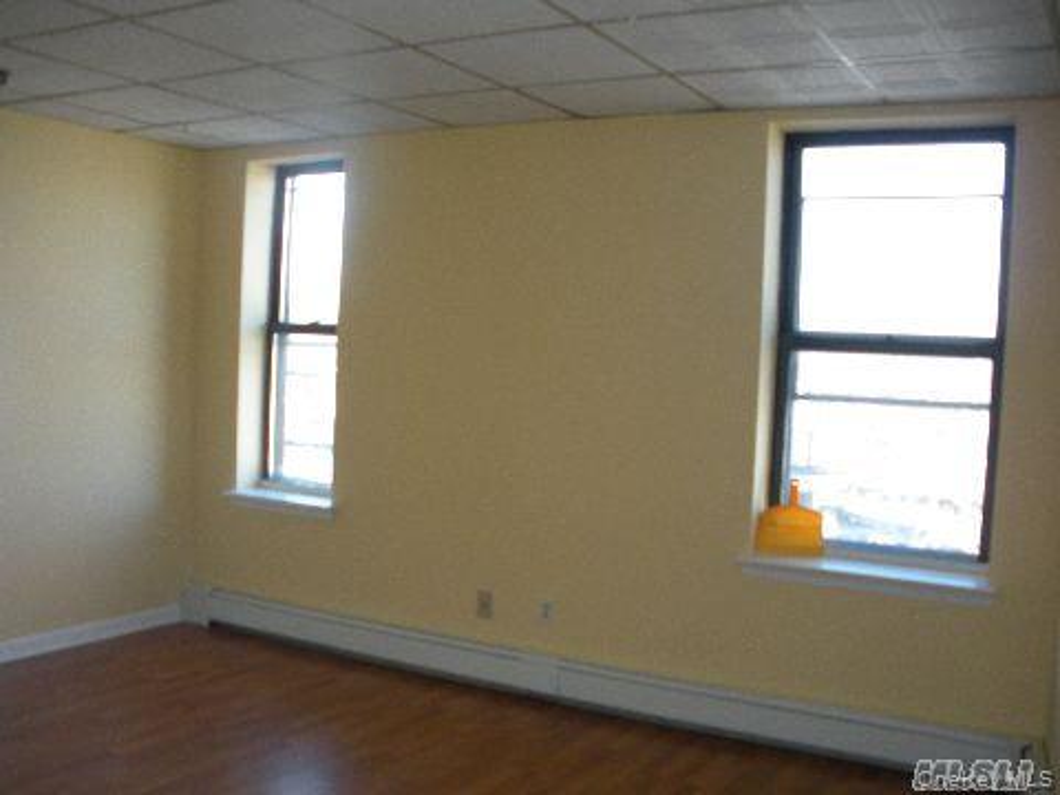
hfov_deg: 52.6
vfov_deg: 40.7
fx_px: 1072
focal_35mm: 35
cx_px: 530
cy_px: 398
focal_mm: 6.3
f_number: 3.5
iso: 198
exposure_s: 1/55.3
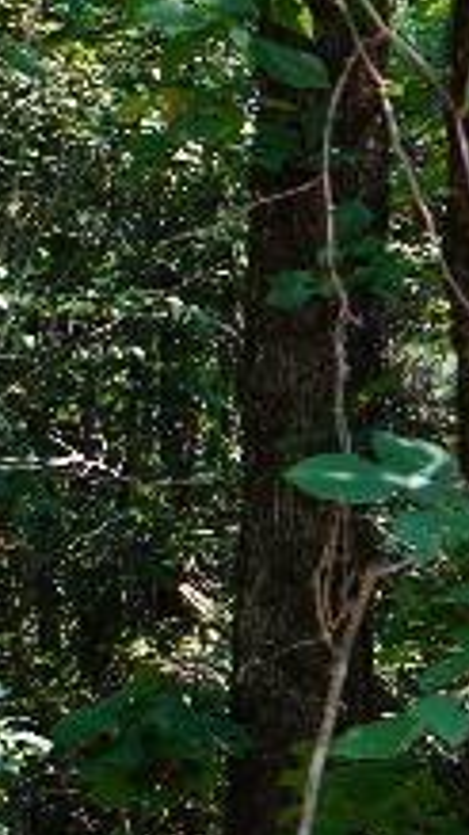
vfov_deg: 7.3
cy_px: 1266
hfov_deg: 4.0
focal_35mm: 289
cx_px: -1289
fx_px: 6397
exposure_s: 1/60
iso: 125
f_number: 5
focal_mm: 59
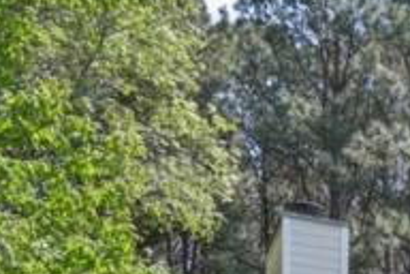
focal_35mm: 100
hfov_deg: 16.3
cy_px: 627
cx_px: 790
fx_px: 1139
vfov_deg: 11.6
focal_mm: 16
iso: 200
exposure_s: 1/400
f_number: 8
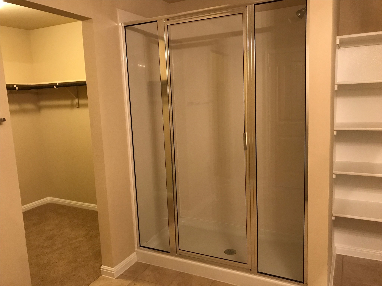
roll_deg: +3.4
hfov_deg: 63.4
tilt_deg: -9.8
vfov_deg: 49.7
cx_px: 191
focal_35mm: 28
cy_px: 143
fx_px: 309
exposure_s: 1/15
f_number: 1.8
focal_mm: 3.99
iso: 100
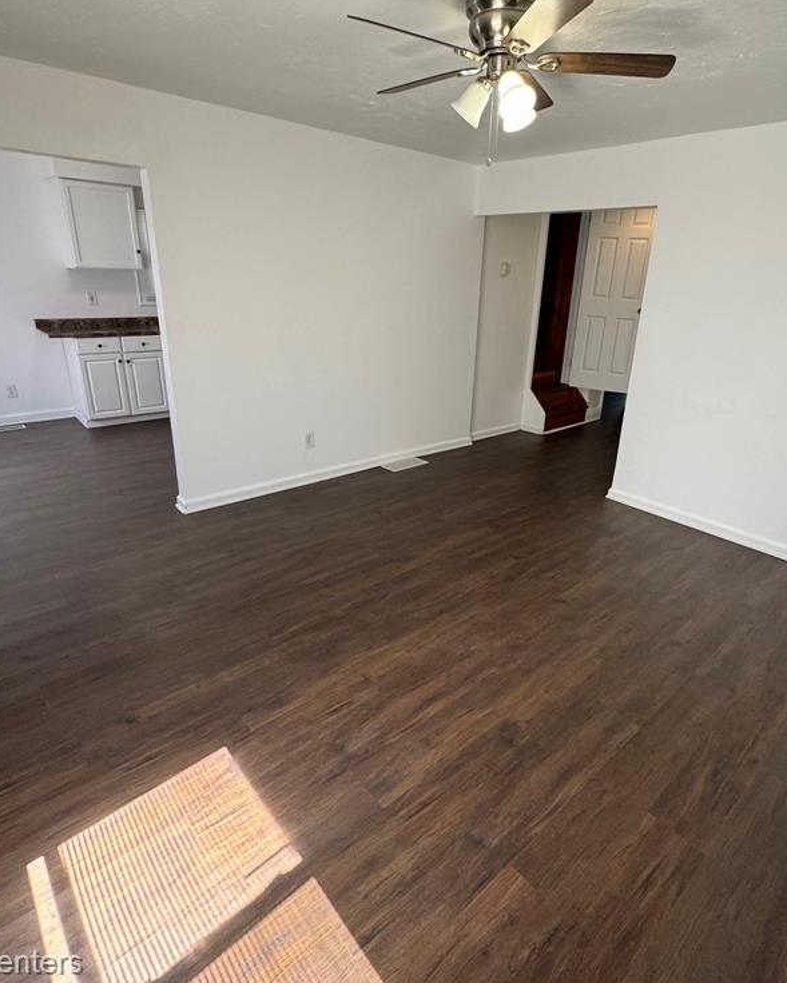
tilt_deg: -21.3
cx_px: 434
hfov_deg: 70.7
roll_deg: -2.4
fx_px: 553
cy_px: 473
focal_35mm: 19
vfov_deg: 83.2
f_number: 2.2
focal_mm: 2.22
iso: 160
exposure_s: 1/120
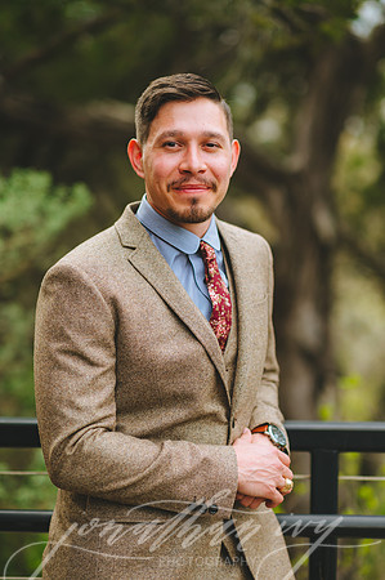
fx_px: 1367
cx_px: 192
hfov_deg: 16.0
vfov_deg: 23.9
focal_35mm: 85
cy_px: 290
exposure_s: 1/1600
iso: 200
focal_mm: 85
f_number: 2
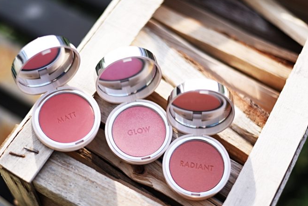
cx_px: 137
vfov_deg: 24.2
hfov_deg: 35.6
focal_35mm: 56
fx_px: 479
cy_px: 111
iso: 200
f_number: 1.8
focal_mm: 50
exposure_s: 1/2500
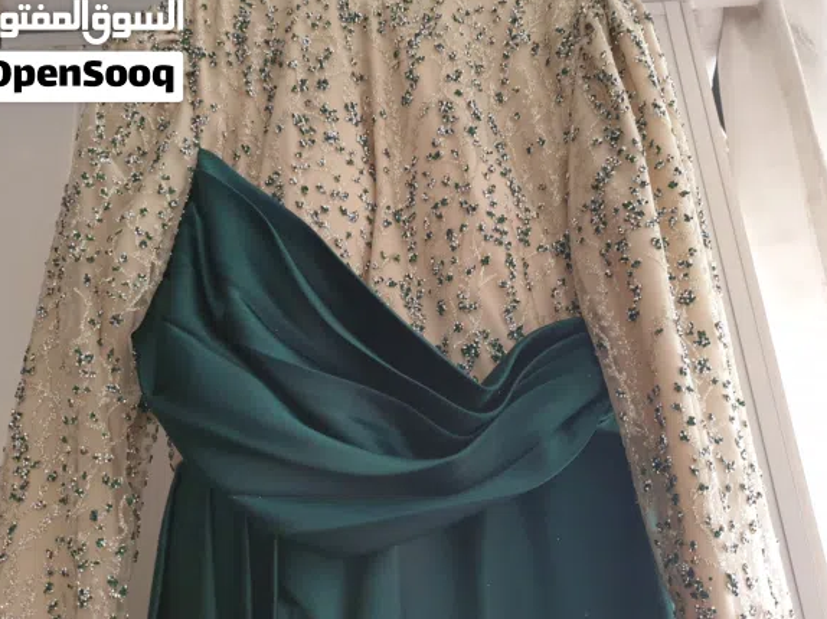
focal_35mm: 29
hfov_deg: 61.7
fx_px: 693
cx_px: 401
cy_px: 310
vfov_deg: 48.2
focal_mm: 4.3
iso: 250
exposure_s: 1/50
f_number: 1.5
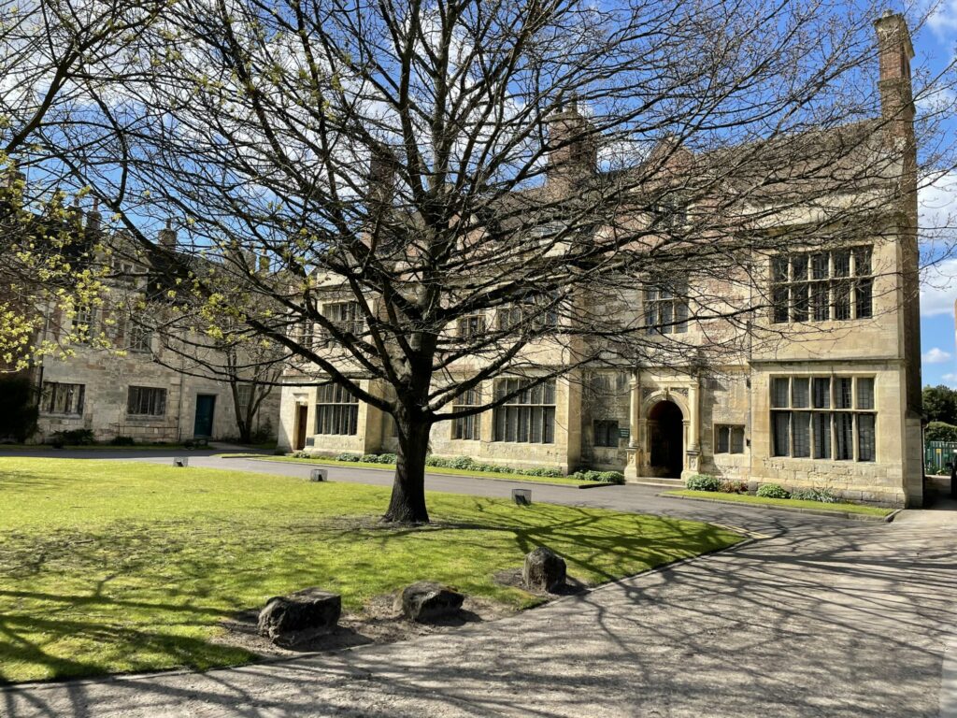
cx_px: 478
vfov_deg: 53.1
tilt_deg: +7.1
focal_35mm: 26
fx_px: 719
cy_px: 359
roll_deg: -1.1
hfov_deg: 67.3
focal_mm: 4.2
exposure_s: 1/1887
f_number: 1.6
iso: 32
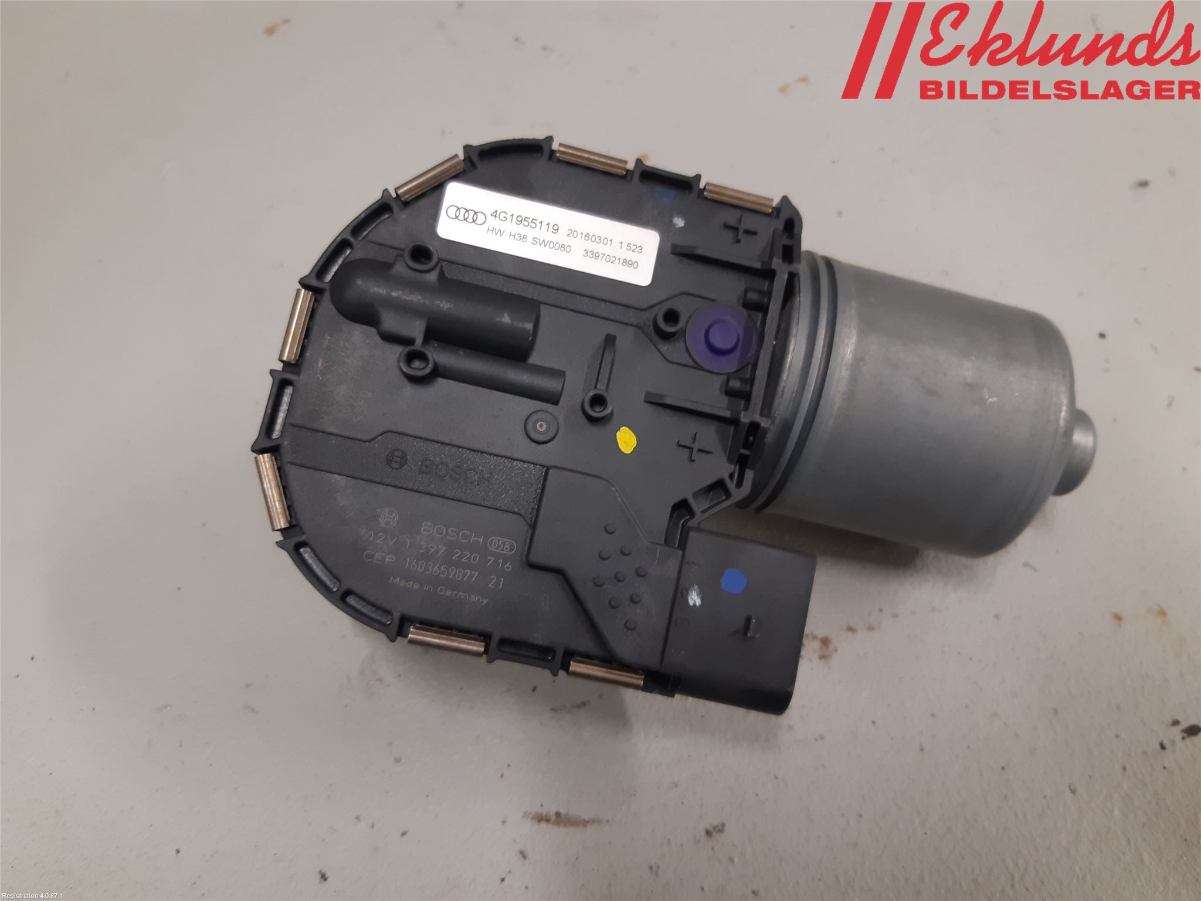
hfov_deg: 67.3
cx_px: 600
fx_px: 902
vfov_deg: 53.1
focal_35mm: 26
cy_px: 450
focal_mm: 3.93
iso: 125
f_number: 1.7
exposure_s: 1/50
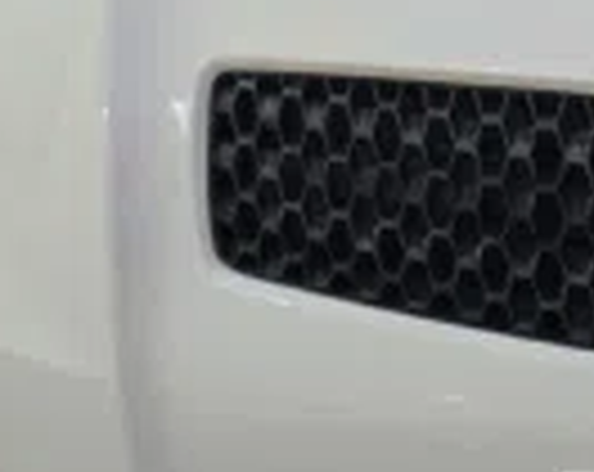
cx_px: 770
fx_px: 1912
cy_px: -126
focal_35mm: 109
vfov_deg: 13.6
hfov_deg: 16.7
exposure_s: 1/100
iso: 250
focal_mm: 6.3
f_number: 1.7
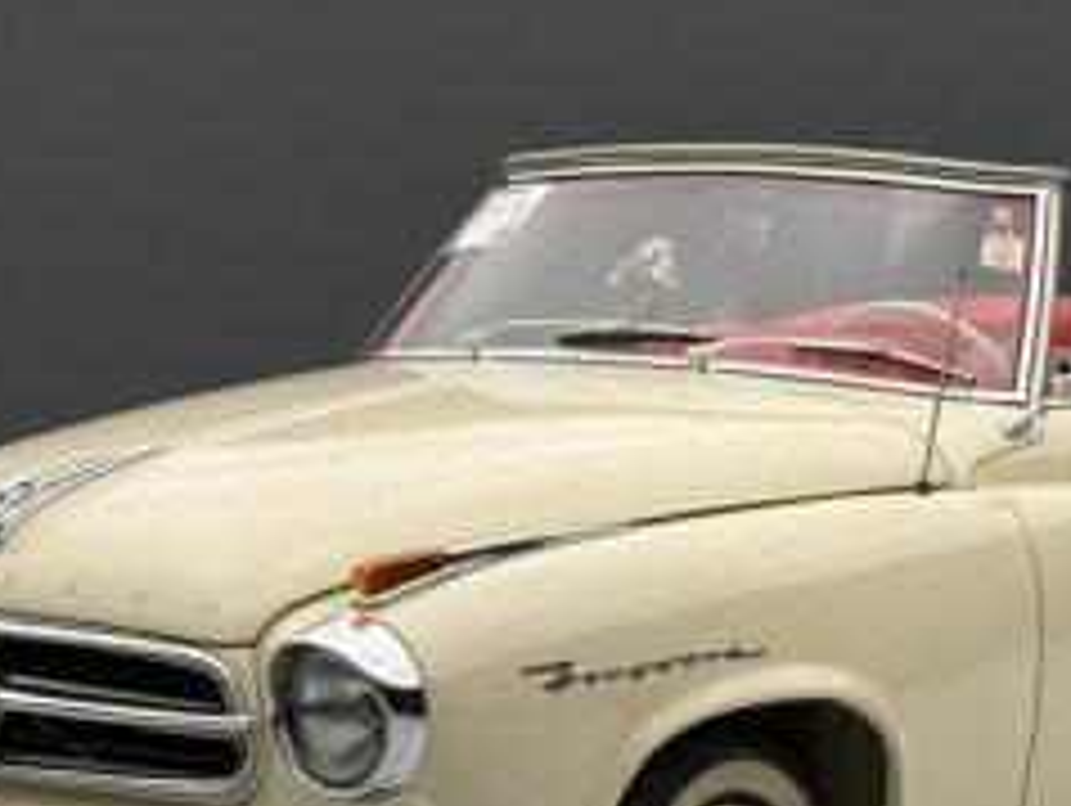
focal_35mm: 129
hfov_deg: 15.2
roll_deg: +0.0
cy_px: 698
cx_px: 688
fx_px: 3995
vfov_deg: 11.5
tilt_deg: -8.8
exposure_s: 1/107
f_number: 1.78
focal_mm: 6.76
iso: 100
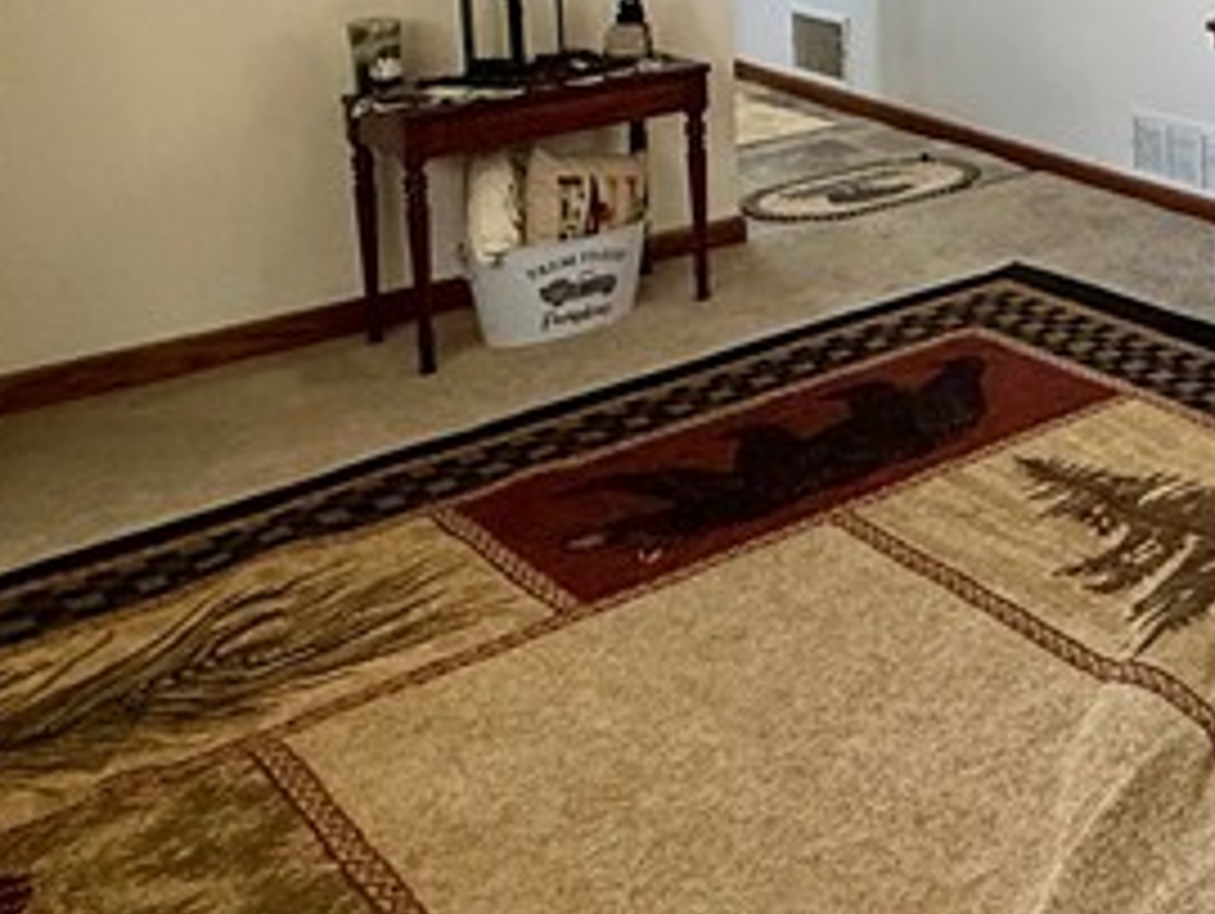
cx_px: 1588
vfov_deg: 25.0
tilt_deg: -3.7
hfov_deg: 29.1
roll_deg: +0.2
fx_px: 1862
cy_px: -162
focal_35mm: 53
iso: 200
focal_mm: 2.22
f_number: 2.2
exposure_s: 1/120
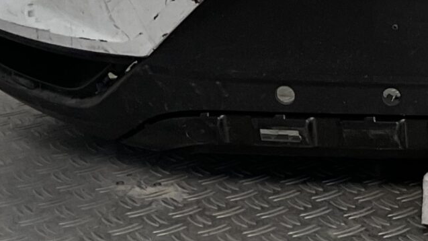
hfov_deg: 15.5
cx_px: 654
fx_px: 1441
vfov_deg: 9.1
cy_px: -205
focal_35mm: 127
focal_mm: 3
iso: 16
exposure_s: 1/415
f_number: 1.8
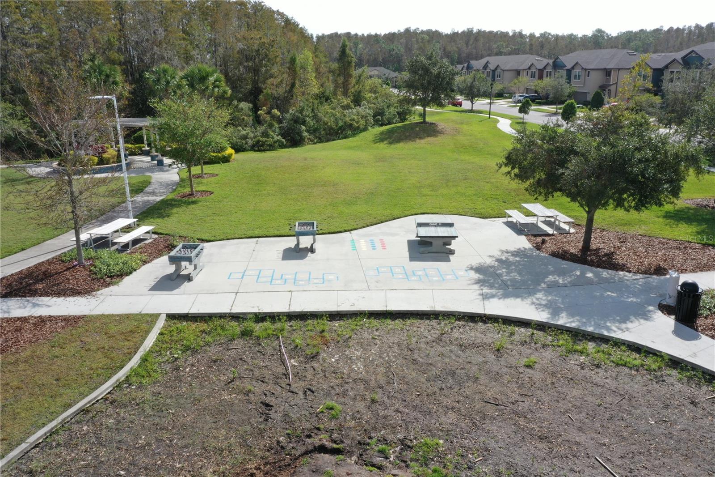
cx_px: 358
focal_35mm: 28
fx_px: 556
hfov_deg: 65.5
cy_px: 238
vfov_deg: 46.4
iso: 100
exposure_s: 1/100
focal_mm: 10.26
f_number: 11
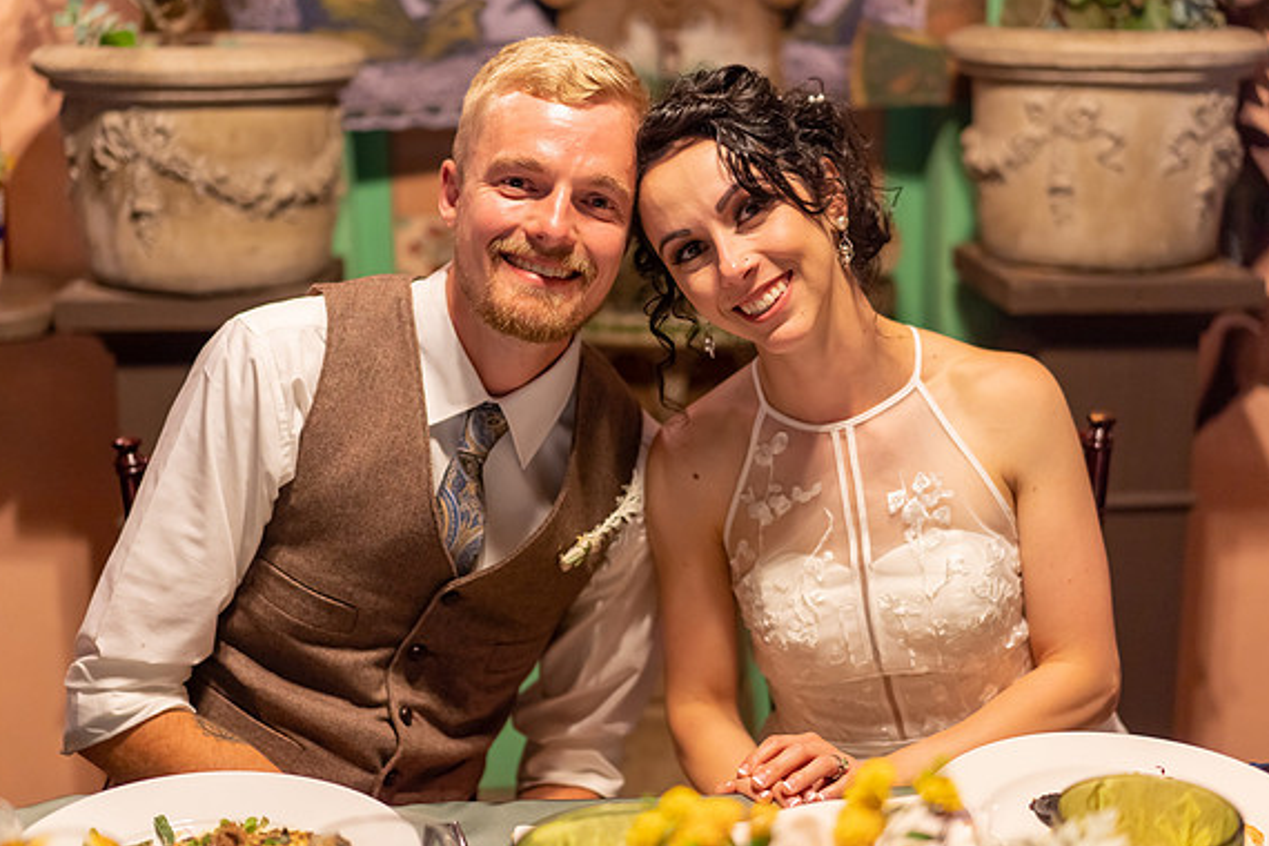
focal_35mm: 56
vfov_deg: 24.2
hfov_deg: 35.6
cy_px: 422
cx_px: 630
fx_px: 1974
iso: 1000
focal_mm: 55
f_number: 2
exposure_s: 1/160
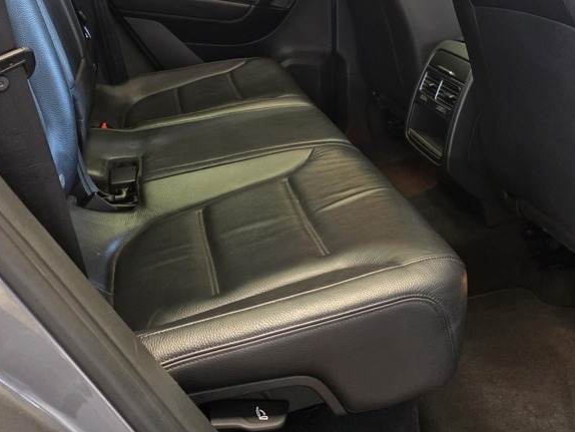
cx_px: 372
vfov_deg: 33.4
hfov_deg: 45.2
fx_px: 681
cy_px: 48
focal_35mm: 41
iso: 500
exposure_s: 1/100
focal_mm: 6.25
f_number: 1.7
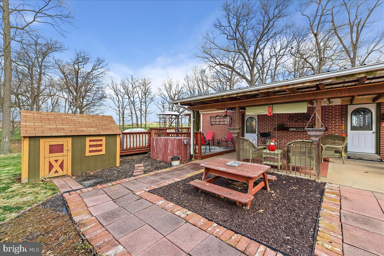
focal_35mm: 14
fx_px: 149
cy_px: 128
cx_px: 192
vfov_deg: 81.3
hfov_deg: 104.2
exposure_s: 1/30
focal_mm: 14
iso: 160
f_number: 11
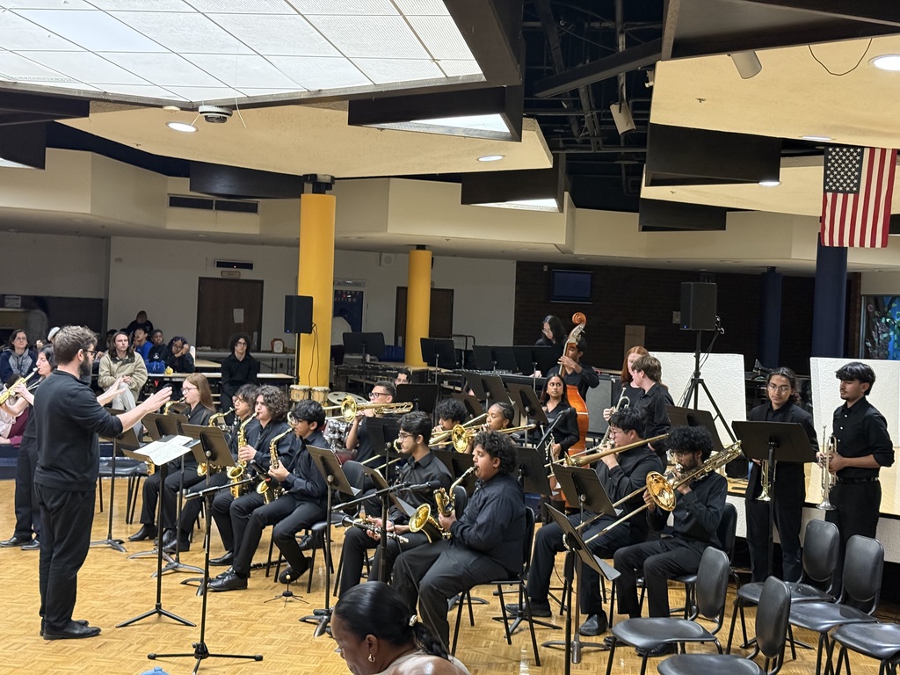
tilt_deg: +0.0
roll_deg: -1.8
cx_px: 450
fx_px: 1248
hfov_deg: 39.7
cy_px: 338
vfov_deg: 30.3
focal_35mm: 48
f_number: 1.78
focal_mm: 6.76
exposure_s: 1/30
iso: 400
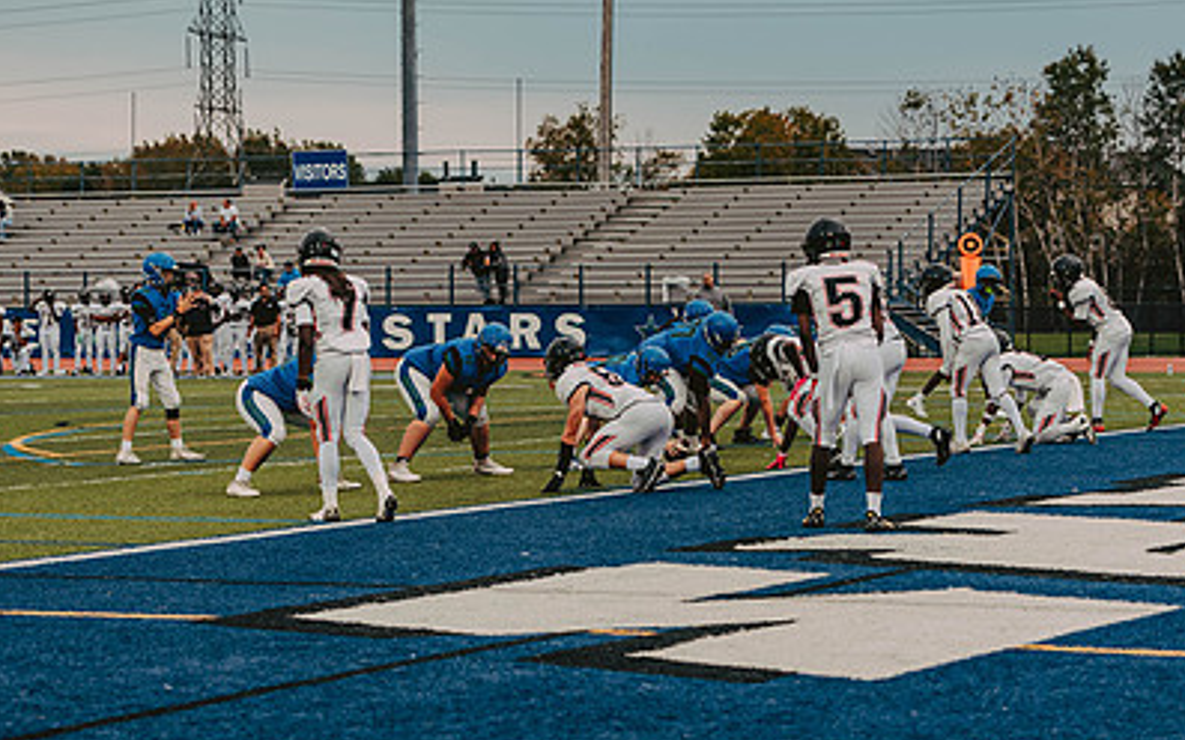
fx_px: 3713
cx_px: 714
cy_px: 353
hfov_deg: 18.1
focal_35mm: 115
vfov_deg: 11.4
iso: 800
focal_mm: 70
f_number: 3.2
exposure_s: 1/400
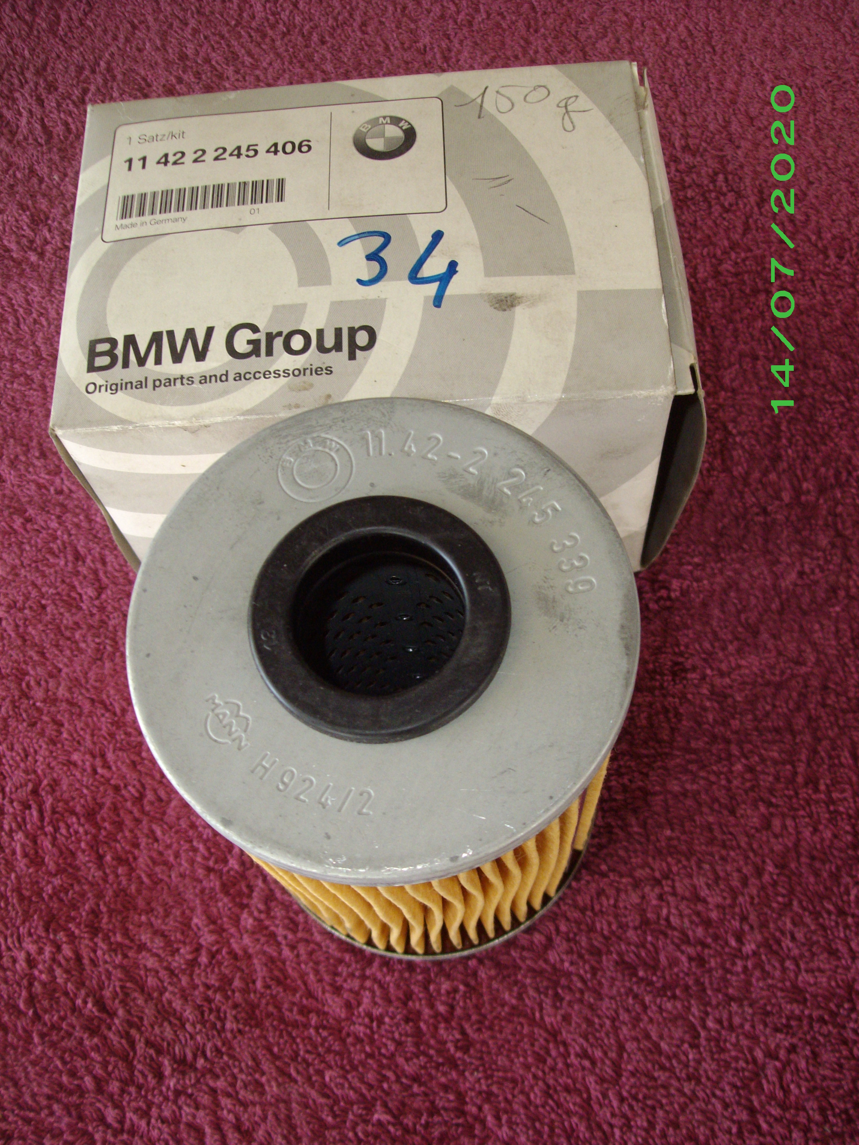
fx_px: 1191
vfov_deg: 51.4
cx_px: 430
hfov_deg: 39.7
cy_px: 572
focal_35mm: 36
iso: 160
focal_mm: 6
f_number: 2.7
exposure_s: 1/50
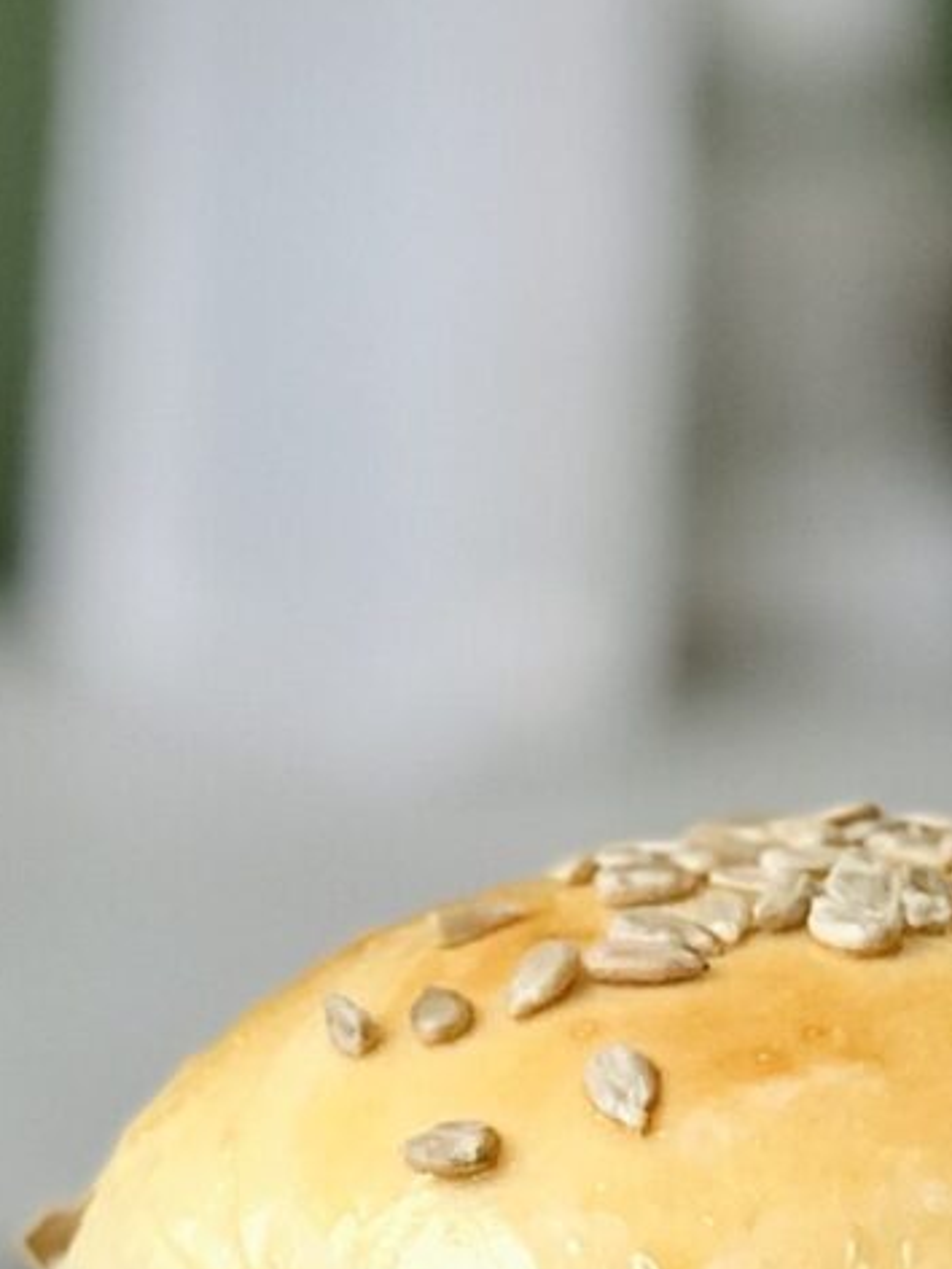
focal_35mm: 232
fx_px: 8507
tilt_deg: -17.1
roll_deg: -3.3
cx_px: 928
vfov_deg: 8.4
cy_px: 1828
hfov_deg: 6.4
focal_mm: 6.6
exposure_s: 1/30
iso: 100
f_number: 2.8
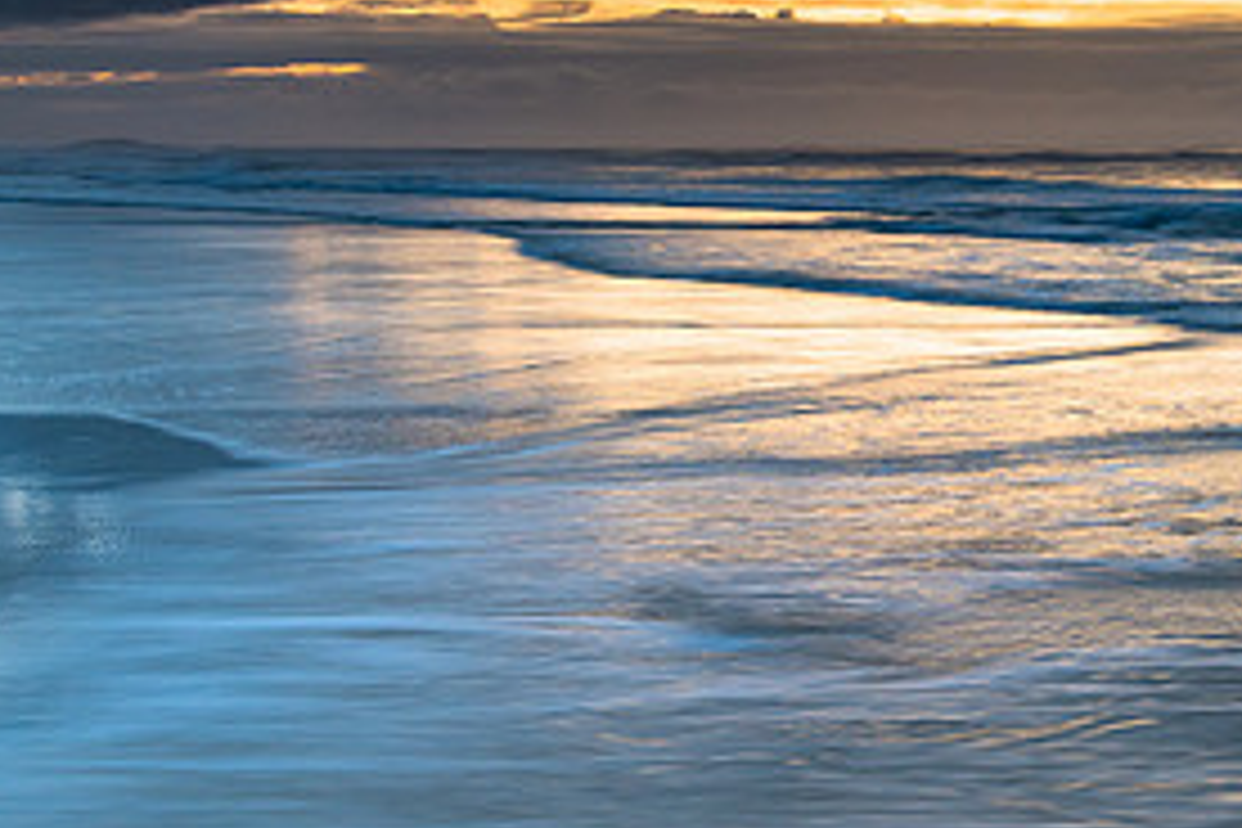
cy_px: 353
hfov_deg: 28.6
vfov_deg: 20.0
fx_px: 2346
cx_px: 1107
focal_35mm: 68
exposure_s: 1
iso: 400
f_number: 7.1
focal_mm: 32
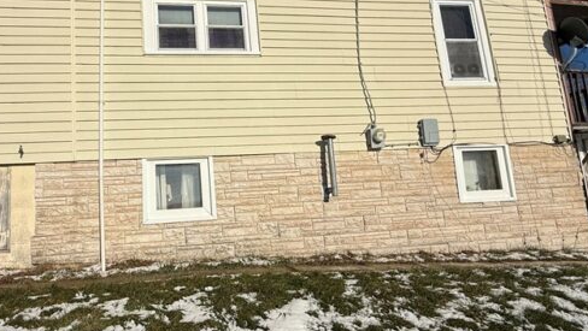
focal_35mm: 25
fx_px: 390
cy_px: 159
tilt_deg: +7.5
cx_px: 217
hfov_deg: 72.7
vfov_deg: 46.0
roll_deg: +2.9
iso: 40
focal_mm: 2.22
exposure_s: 1/7634
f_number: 2.2
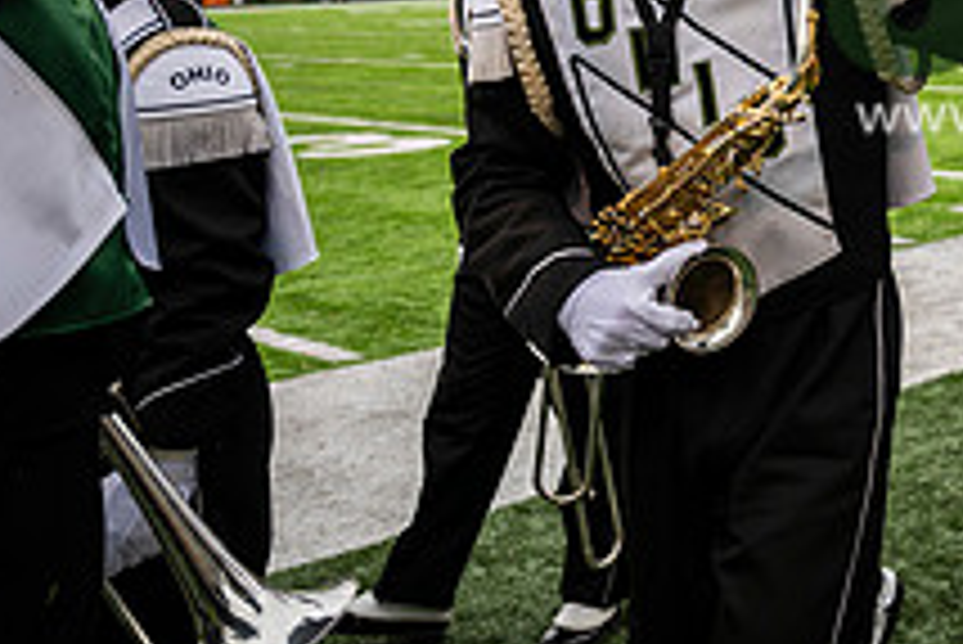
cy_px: -43
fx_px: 1740
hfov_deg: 27.2
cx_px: 1166
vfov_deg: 20.1
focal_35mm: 65
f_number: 2.8
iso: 100
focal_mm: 24
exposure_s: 1/500
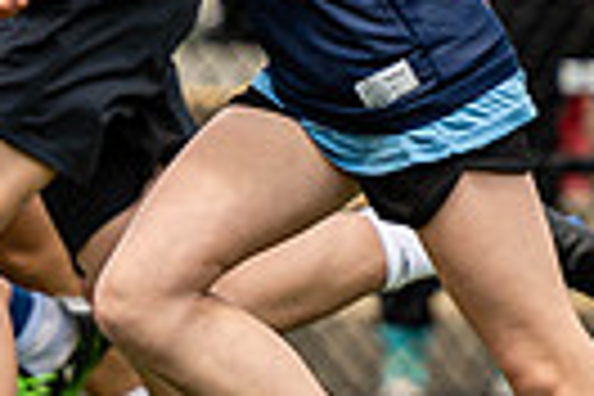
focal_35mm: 1632
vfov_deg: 0.8
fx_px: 26926
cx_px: 100
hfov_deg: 1.3
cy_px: -201
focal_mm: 200
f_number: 2.8
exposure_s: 1/1600
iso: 100
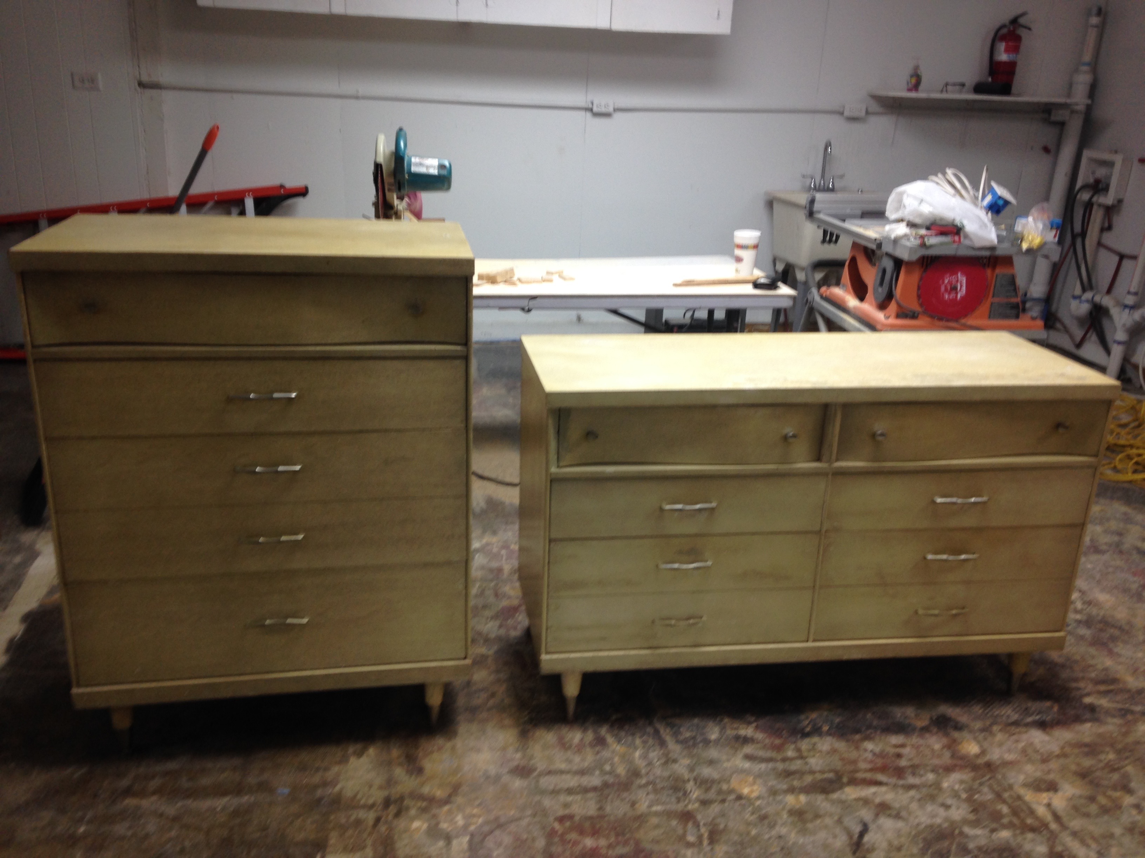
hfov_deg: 55.4
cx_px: 572
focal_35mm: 33
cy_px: 429
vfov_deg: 42.9
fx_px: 1092
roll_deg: -3.6
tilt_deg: -20.2
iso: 50
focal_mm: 4.12
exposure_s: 1/24
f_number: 2.4
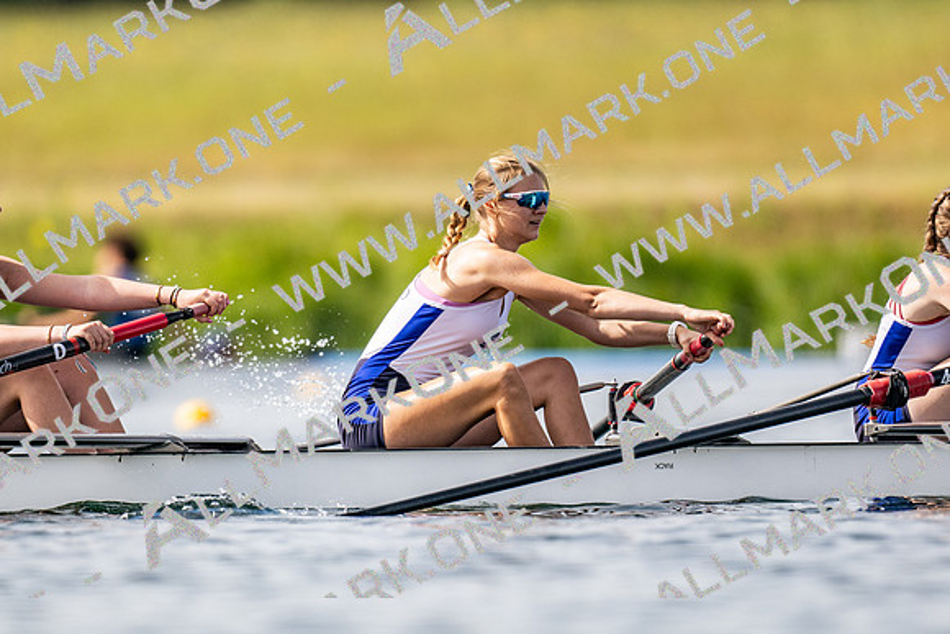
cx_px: 475
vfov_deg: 1.5
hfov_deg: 2.3
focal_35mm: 900
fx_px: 23767
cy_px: 317
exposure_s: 1/2500
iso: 200
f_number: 4
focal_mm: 600
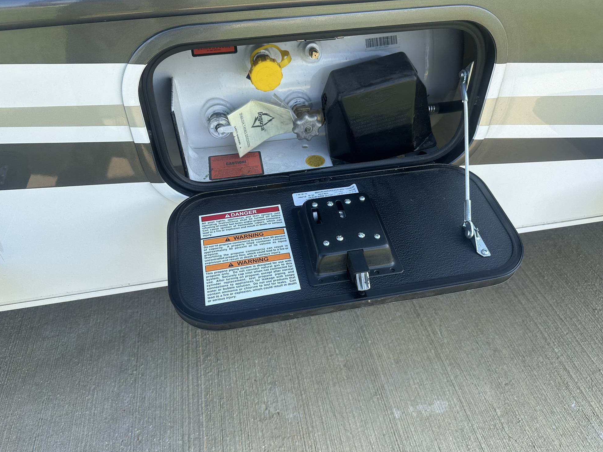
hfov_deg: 69.4
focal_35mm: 25
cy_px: 225
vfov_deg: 54.9
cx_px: 297
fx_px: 436
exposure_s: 1/1131
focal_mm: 6.86
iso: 80
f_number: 1.78
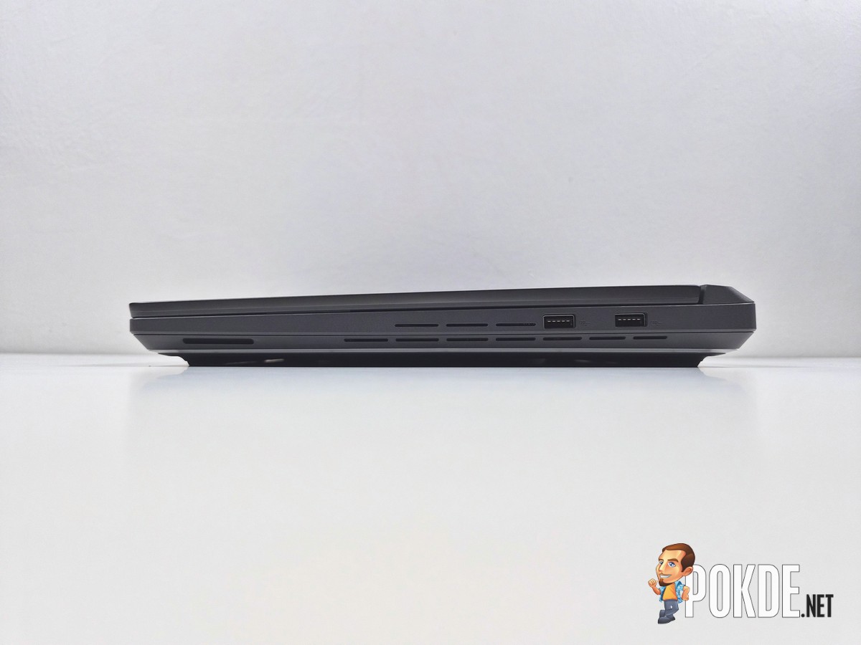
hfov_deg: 73.9
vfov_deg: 58.9
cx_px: 430
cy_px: 322
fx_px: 572
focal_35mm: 23
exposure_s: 1/100
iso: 32
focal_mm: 5.4
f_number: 1.8
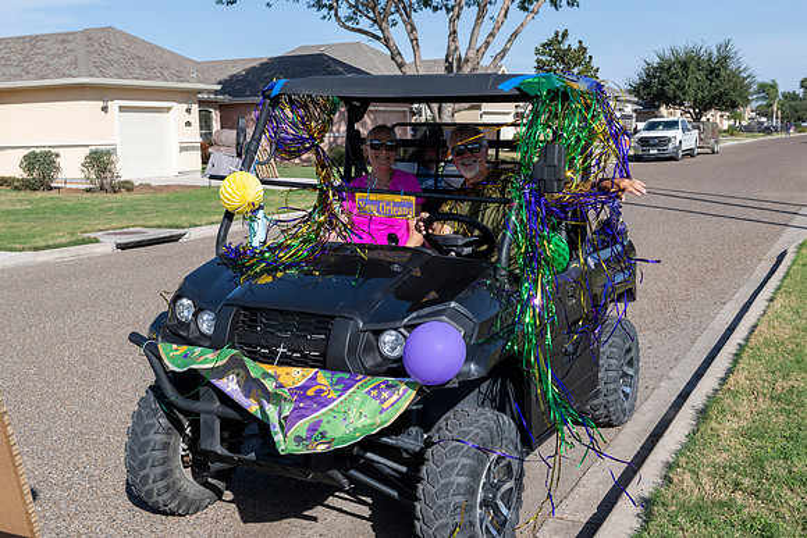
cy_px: 269
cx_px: 404
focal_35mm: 42
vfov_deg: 31.9
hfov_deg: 46.4
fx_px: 942
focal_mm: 42
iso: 900
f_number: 9
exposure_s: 1/1250
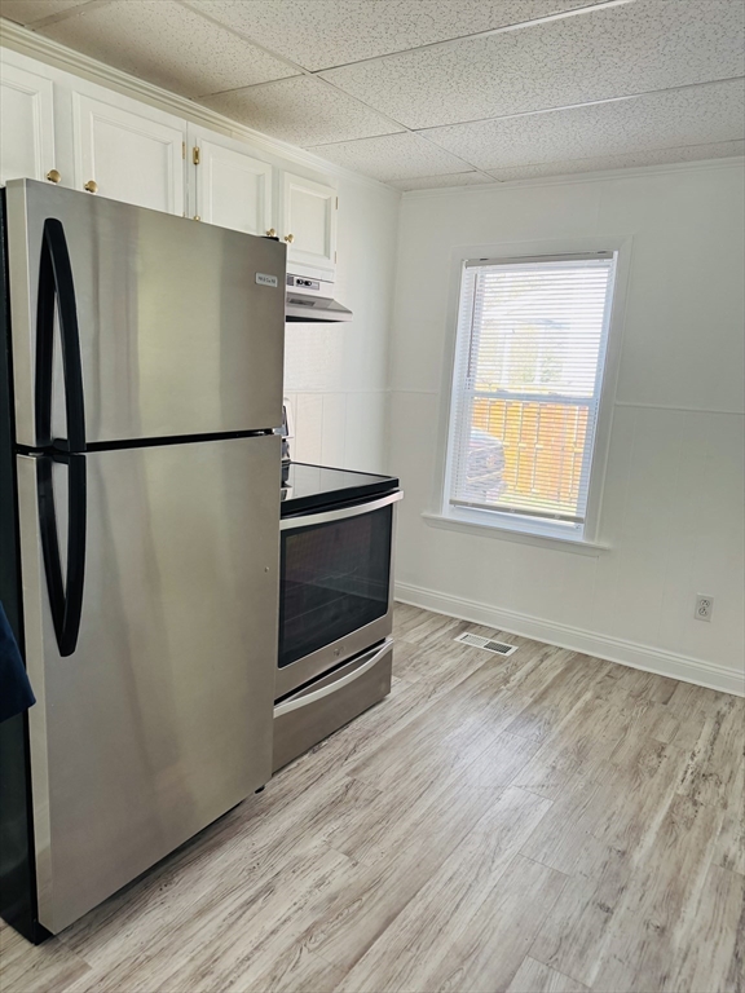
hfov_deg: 56.8
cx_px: 372
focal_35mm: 24
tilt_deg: -9.1
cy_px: 496
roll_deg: -1.9
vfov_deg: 71.6
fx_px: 689
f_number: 1.78
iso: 160
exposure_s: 1/121
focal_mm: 6.76
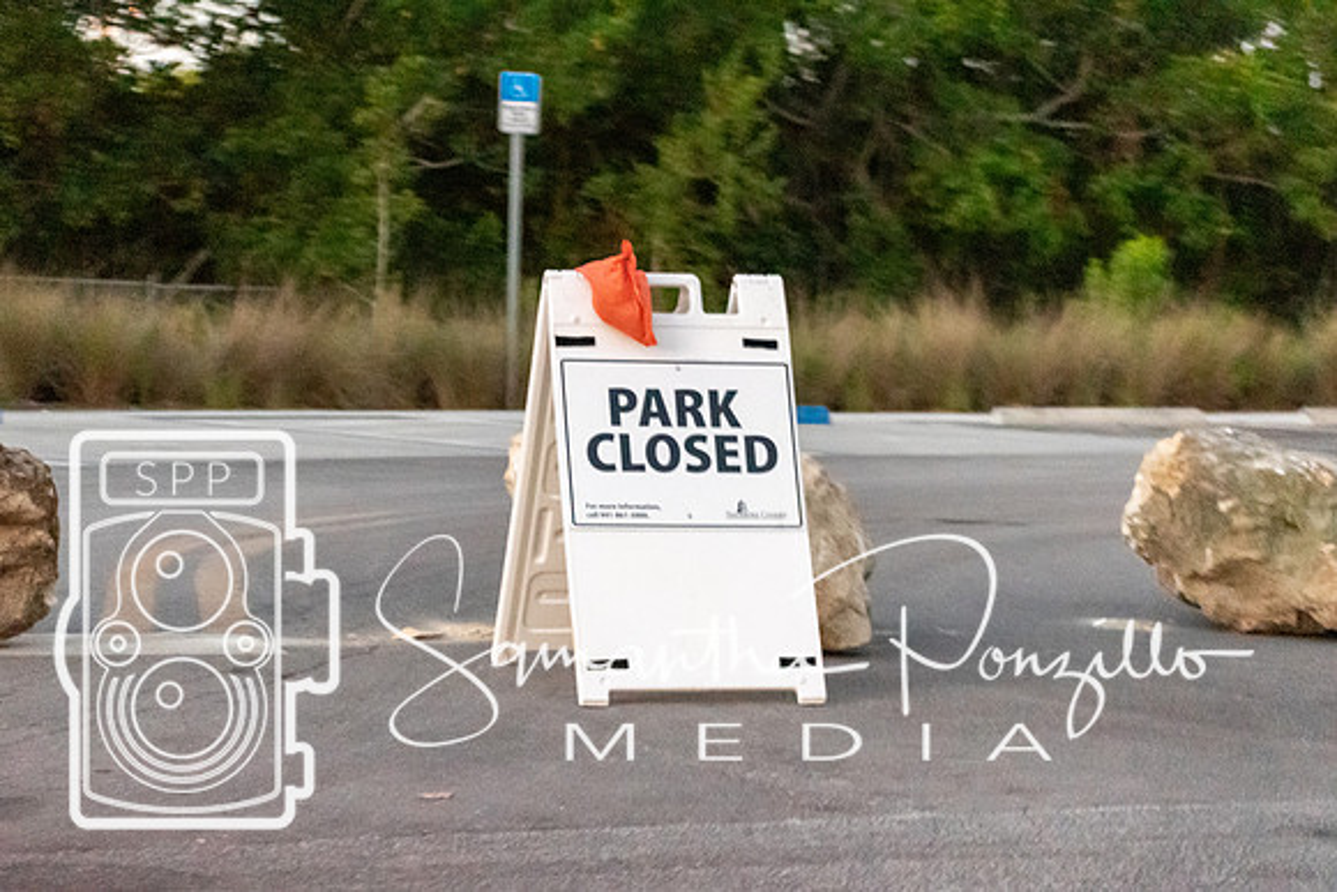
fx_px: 4081
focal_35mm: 110
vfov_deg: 12.5
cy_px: 445
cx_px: 651
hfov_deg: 18.6
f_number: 4.5
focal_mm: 70
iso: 12800
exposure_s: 1/10
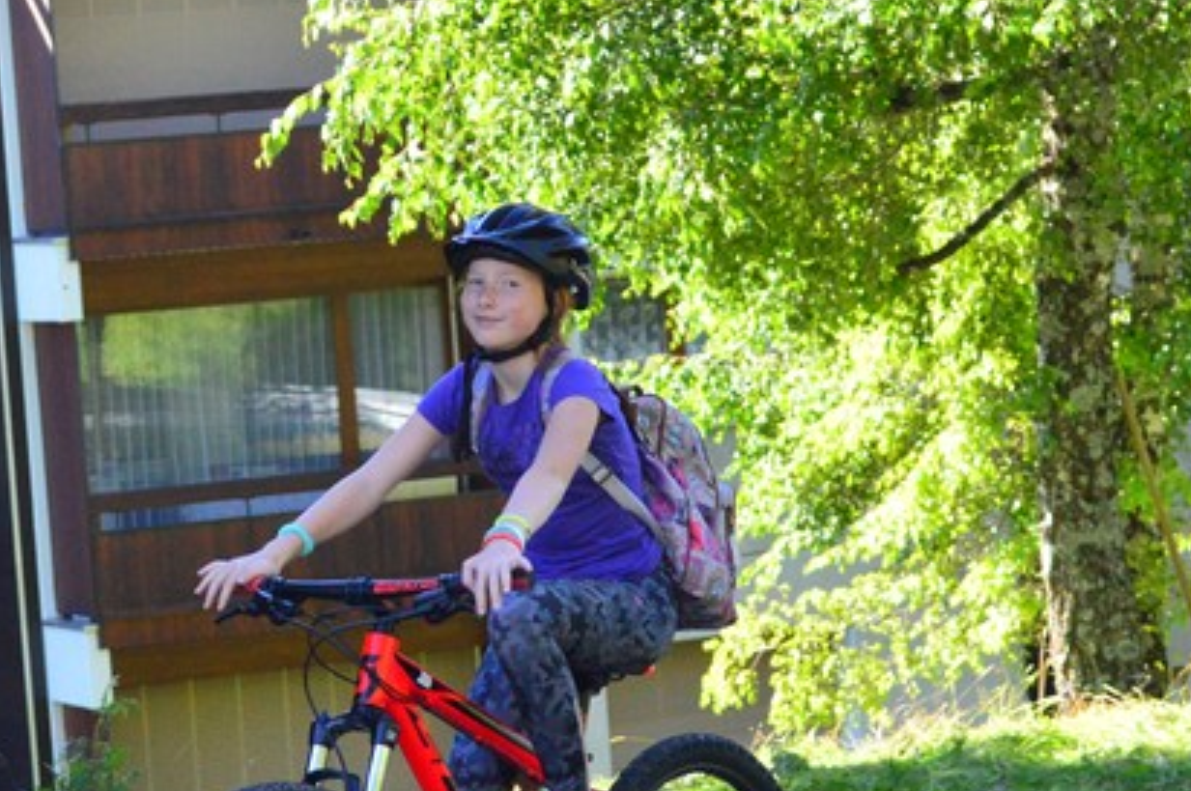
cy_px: 540
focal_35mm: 168
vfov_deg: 8.1
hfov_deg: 12.2
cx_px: 290
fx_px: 5559
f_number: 5.3
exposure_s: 1/1000
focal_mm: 45
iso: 1600
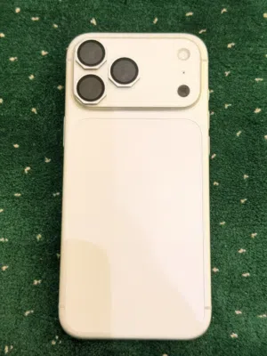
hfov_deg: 30.3
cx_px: 134
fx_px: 494
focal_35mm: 48
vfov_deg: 39.7
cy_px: 178
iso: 250
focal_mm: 6.76
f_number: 1.78
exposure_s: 1/33
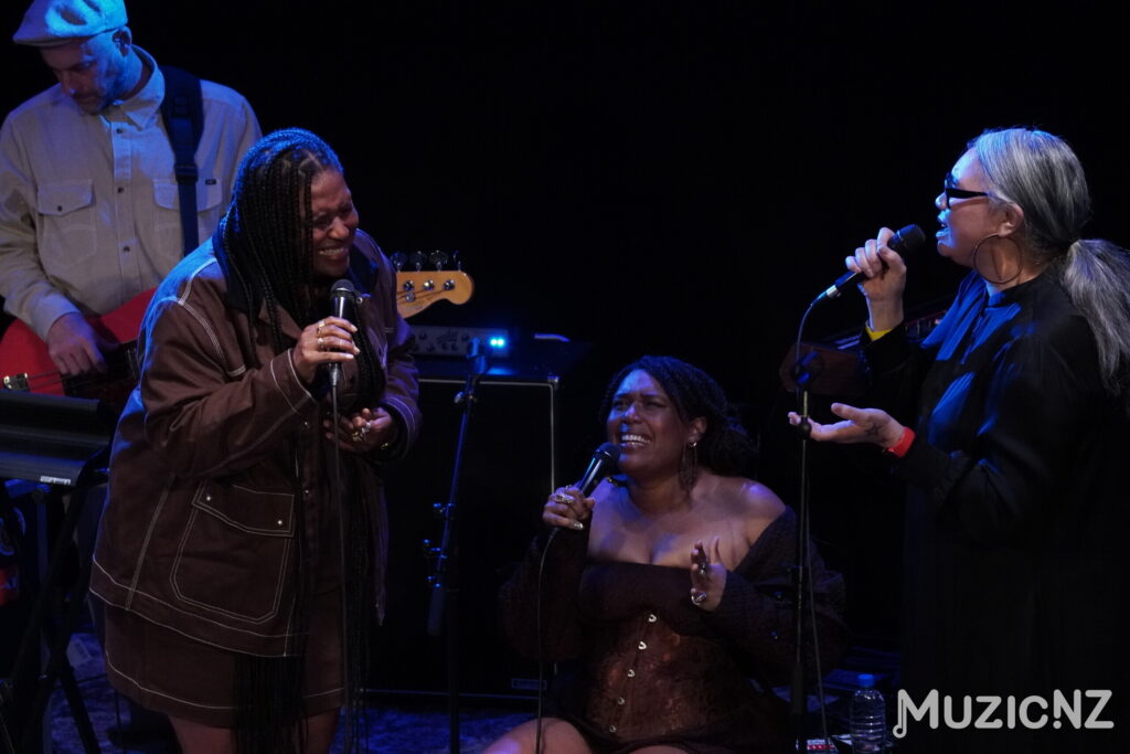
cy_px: 377
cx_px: 565
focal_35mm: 182
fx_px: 5697
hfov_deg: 11.3
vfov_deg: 7.6
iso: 5000
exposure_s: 1/100
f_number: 5
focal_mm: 121
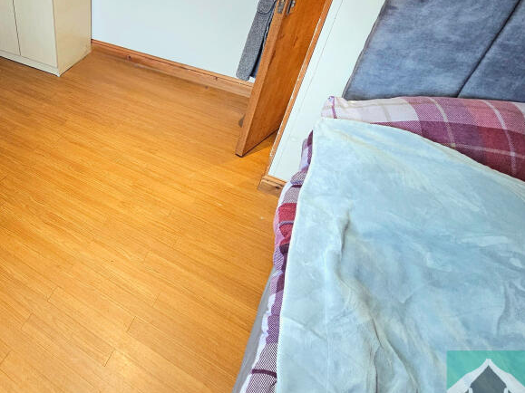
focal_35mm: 23
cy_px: 106
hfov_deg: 64.1
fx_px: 349
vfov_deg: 56.4
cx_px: 73
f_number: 2.2
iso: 400
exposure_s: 1/50
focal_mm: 2.2
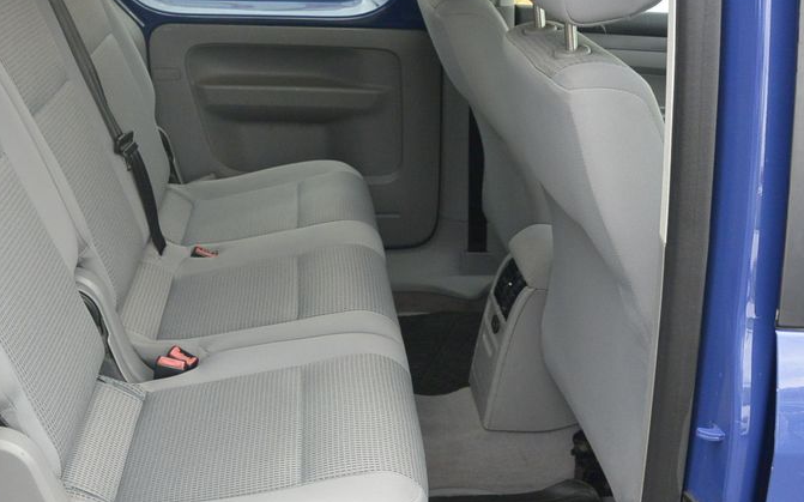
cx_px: 334
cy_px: 341
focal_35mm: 42
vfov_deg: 30.3
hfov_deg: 47.0
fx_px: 920
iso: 360
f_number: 3.5
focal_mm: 10
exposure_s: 1/125
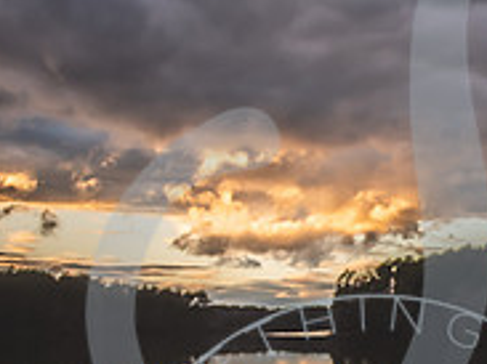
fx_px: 1054
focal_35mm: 75
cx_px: 498
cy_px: 344
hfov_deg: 24.7
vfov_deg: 19.2
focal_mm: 24
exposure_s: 1/500
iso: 100
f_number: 2.8
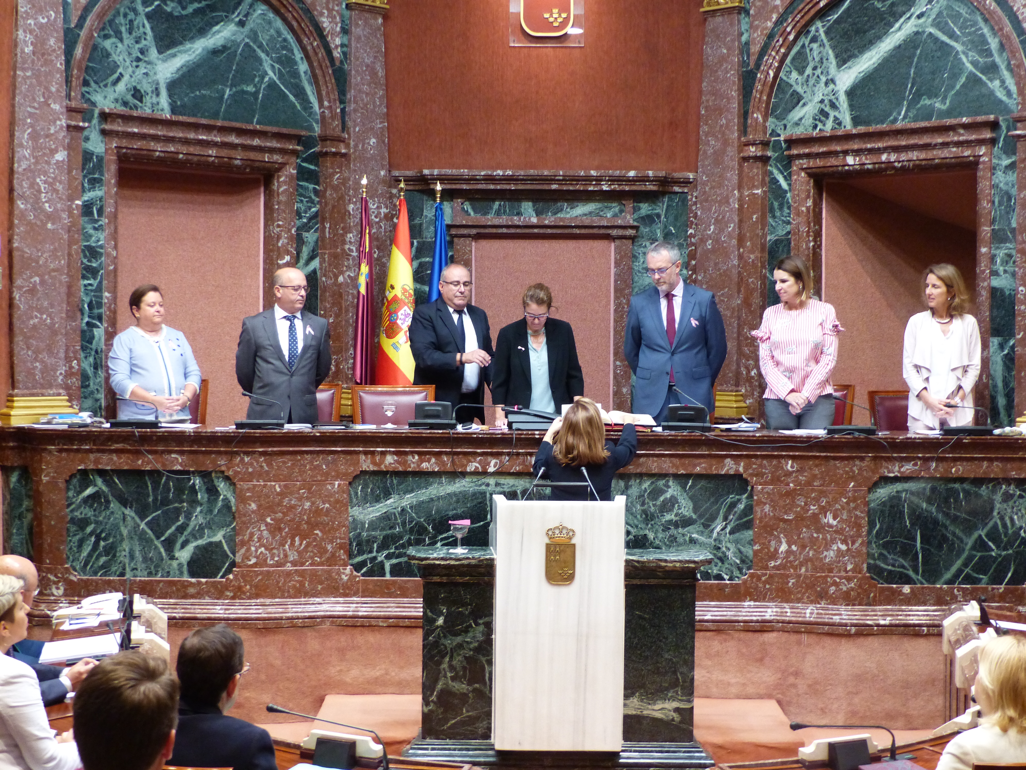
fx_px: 1660
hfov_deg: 34.3
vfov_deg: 26.1
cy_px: 385
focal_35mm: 56
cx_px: 513
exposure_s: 1/25
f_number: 2.8
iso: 400
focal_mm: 10.1
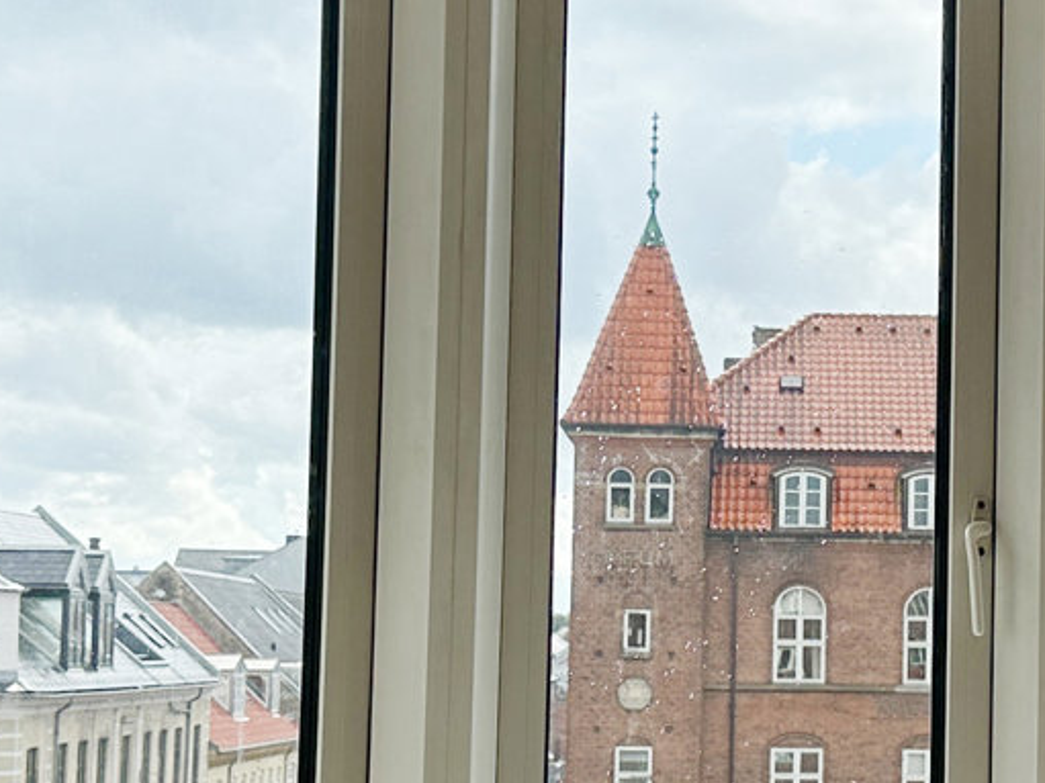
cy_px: 452
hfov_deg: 20.4
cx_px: 951
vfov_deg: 15.7
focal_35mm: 94
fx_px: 2837
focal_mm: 6.86
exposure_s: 1/2967
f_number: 1.78
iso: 80
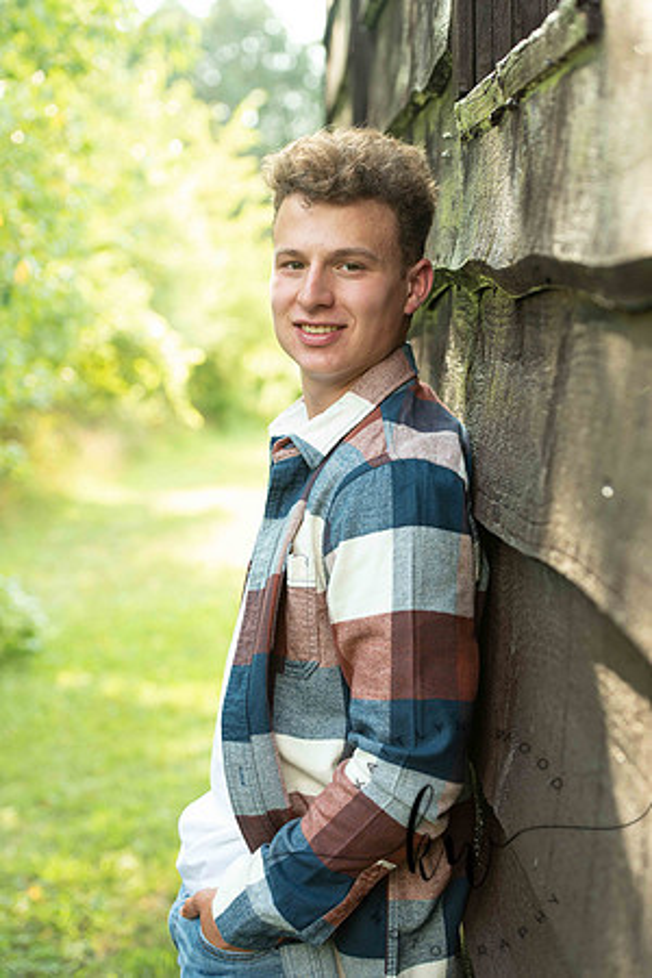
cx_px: 326
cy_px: 489
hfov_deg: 19.5
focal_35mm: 70
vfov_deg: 28.8
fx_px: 1902
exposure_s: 1/200
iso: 400
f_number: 4
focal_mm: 70
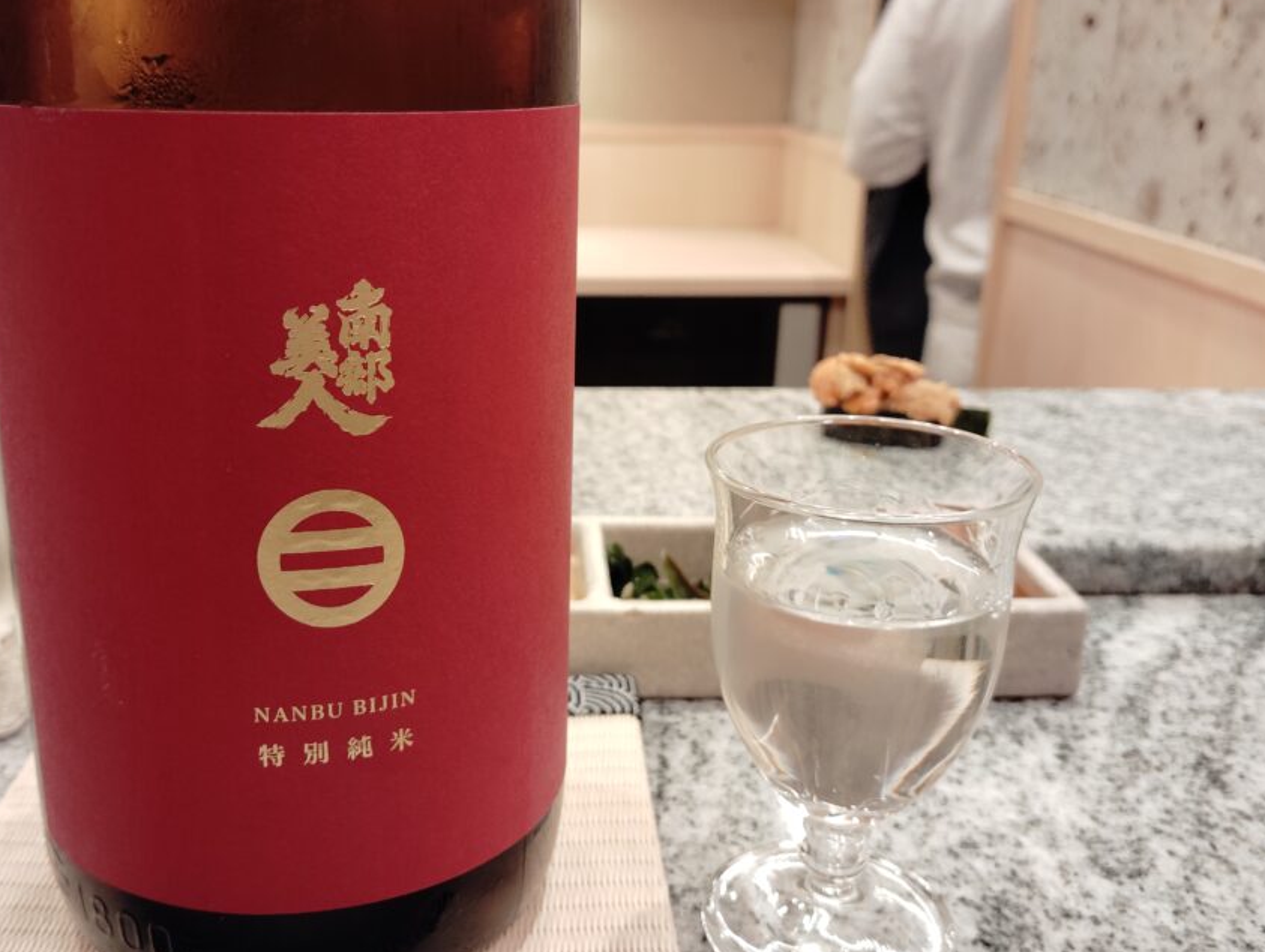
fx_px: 1244
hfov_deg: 53.7
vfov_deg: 41.9
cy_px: 458
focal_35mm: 34
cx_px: 539
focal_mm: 4.22
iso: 569
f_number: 1.8
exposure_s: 1/50
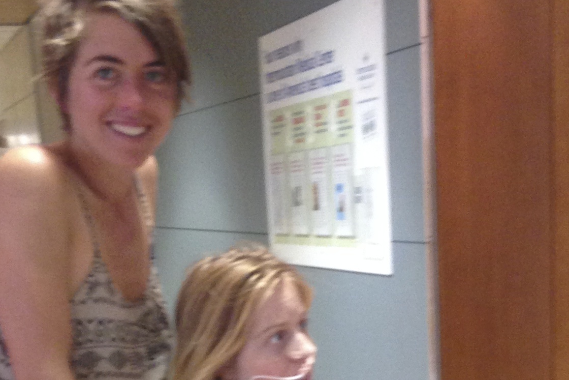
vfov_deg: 13.0
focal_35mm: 100
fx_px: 1581
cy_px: 557
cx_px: 330
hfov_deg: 20.4
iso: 160
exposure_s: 1/20
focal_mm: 4.12
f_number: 2.4
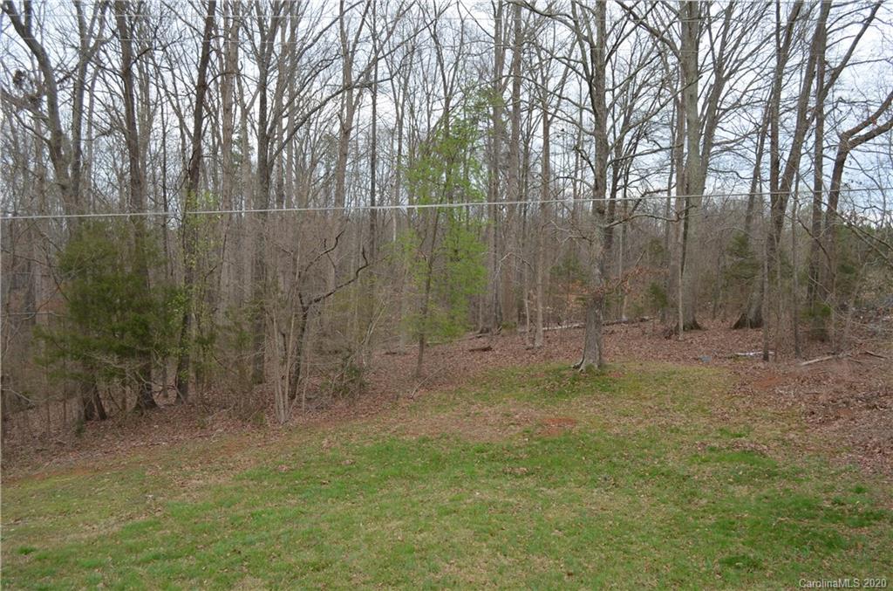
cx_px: 446
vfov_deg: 39.8
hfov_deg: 57.3
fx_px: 816
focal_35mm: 33
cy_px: 296
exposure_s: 1/160
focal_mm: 22
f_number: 6.3
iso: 200
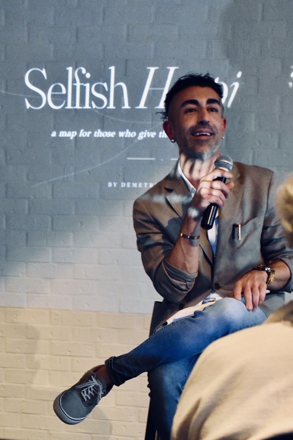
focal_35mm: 69
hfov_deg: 19.7
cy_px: 220
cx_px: 146
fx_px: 843
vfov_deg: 29.2
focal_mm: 46
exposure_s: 1/60
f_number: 5.3
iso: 6400
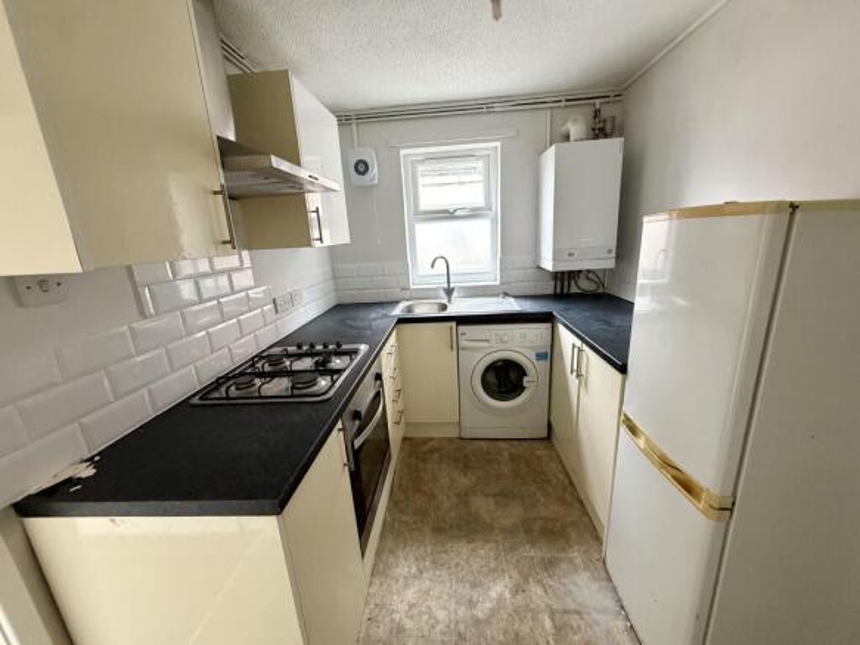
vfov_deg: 85.7
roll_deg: +3.9
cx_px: 430
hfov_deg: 102.1
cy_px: 322
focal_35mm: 14
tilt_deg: -14.7
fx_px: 348
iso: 500
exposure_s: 1/60
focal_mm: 2.22
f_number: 2.2
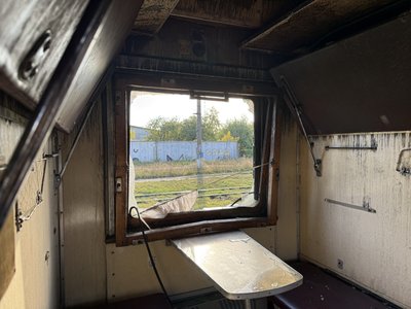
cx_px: 206
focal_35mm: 24
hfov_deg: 71.6
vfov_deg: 56.8
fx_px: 285
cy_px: 154
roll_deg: -0.2
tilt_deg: -2.1
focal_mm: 6.76
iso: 80
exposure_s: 1/481
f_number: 1.78
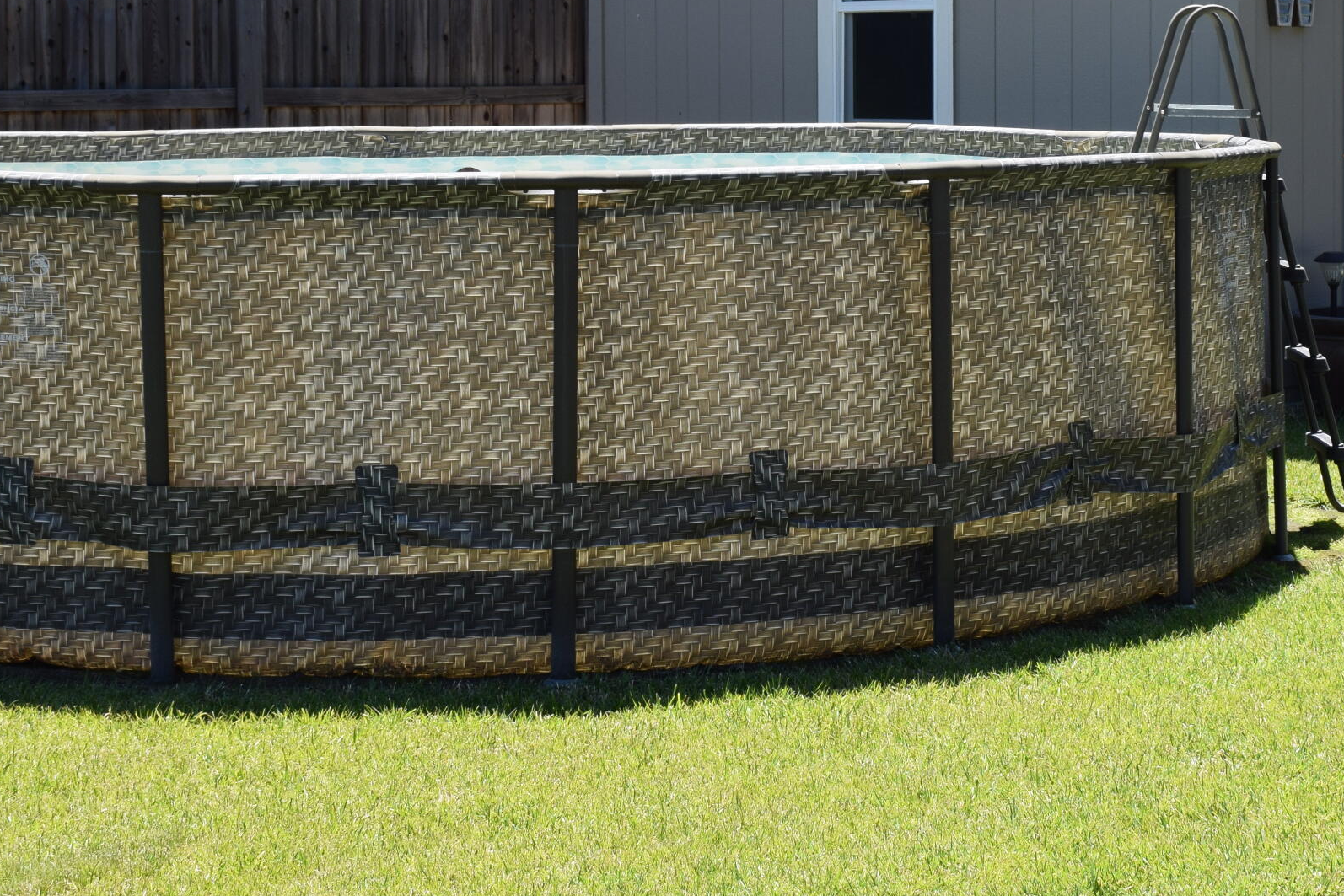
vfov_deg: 14.2
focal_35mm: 96
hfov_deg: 21.2
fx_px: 3584
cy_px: 196
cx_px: 863
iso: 220
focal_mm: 34
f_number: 8
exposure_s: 1/250
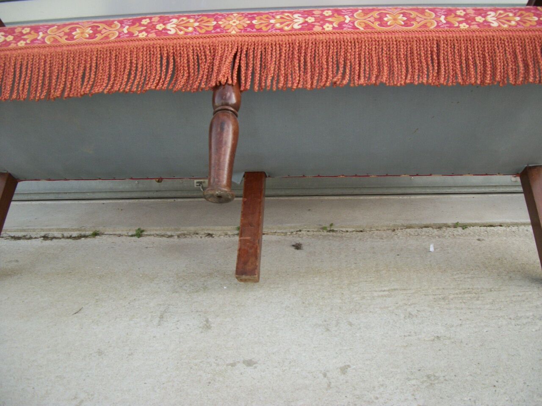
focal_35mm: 32
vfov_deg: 44.2
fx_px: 501
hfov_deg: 56.8
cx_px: 271
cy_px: 203
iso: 80
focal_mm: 5.7
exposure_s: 1/50
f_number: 8.8
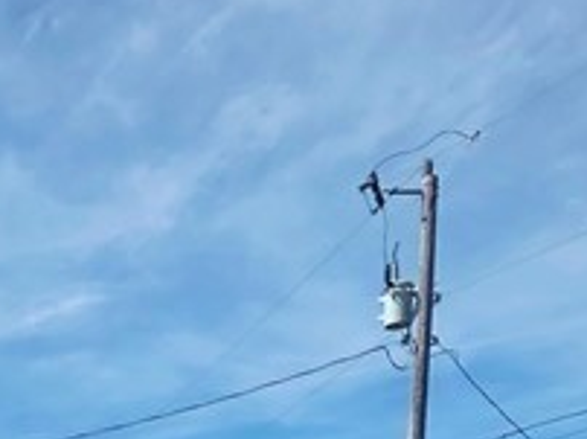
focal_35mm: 66
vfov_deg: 17.4
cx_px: -221
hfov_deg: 24.7
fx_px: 1118
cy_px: 820
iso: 40
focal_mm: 2.2
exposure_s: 1/5000
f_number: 1.9
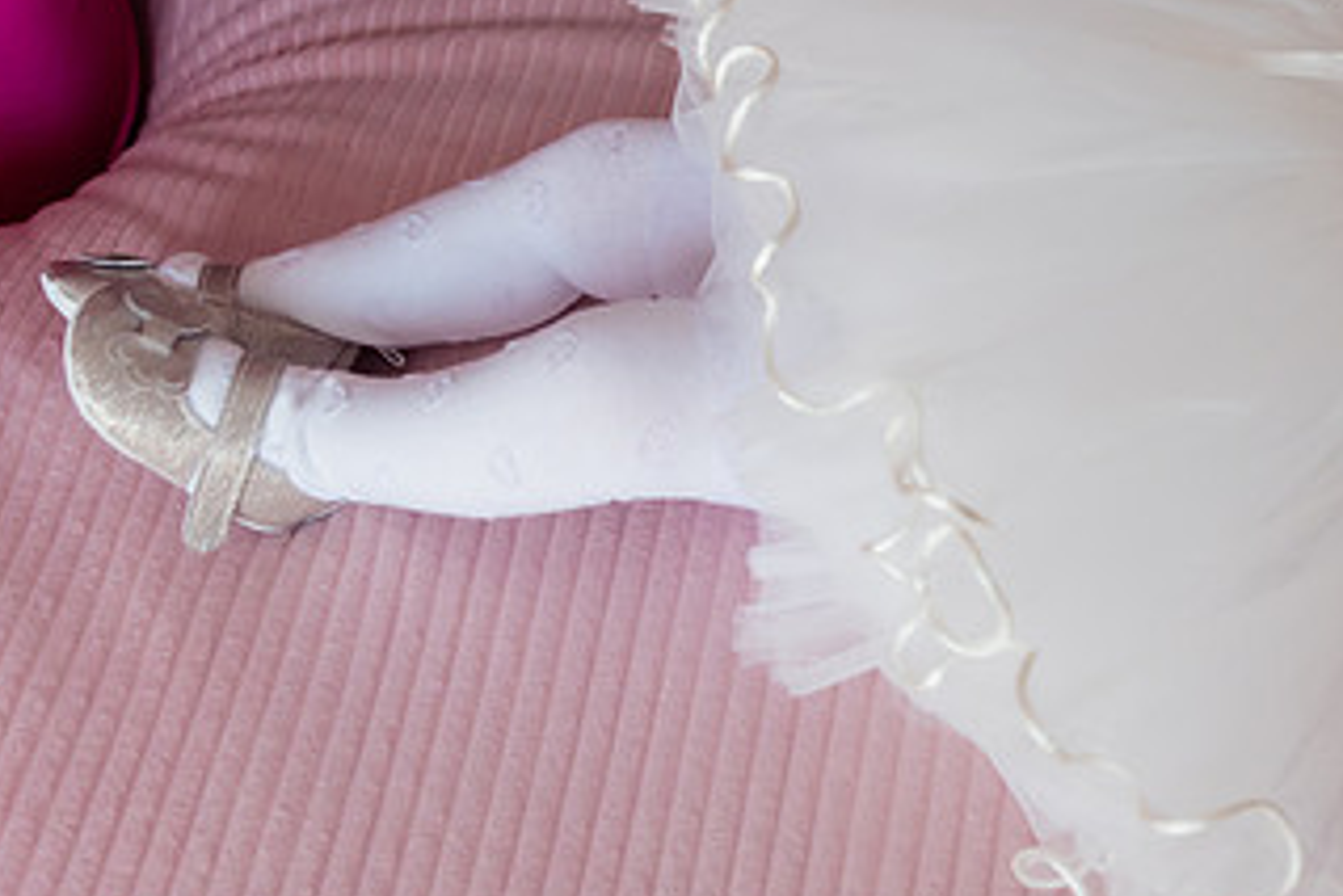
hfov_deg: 26.1
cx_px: 1289
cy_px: 322
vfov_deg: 18.4
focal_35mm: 74
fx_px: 2762
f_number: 3.2
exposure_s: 1/250
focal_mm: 32
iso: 800
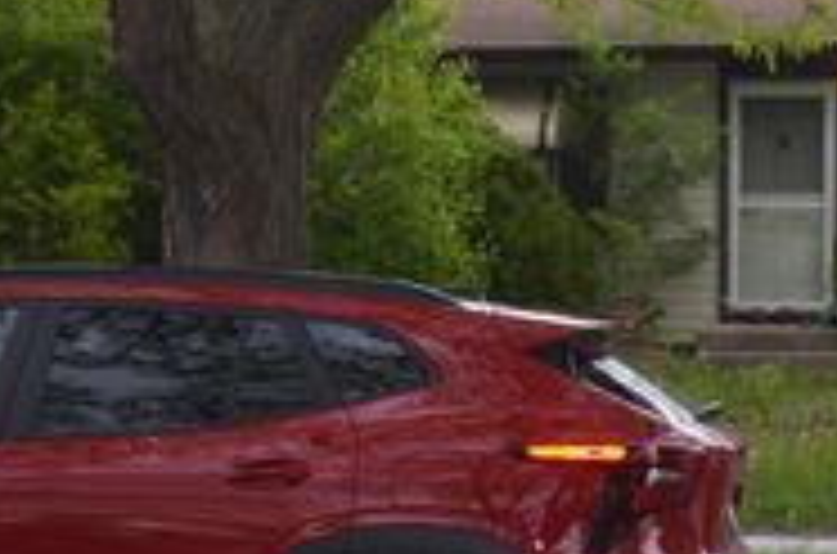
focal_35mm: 121
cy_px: 137
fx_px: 2806
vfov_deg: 11.2
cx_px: 783
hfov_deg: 16.7
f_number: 4.5
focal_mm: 30
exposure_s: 1/100
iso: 100
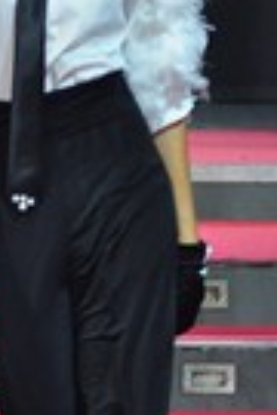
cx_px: 48
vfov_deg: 6.5
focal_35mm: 317
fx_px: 3658
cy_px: 344
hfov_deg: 4.3
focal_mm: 55
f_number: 2.8
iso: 800
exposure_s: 1/160
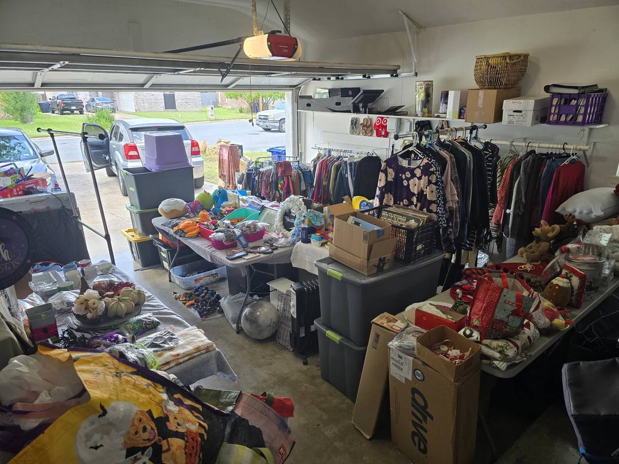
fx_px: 411
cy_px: 232
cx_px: 310
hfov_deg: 73.9
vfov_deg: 58.9
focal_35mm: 23
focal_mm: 6.3
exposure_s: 1/120
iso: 125
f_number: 1.7
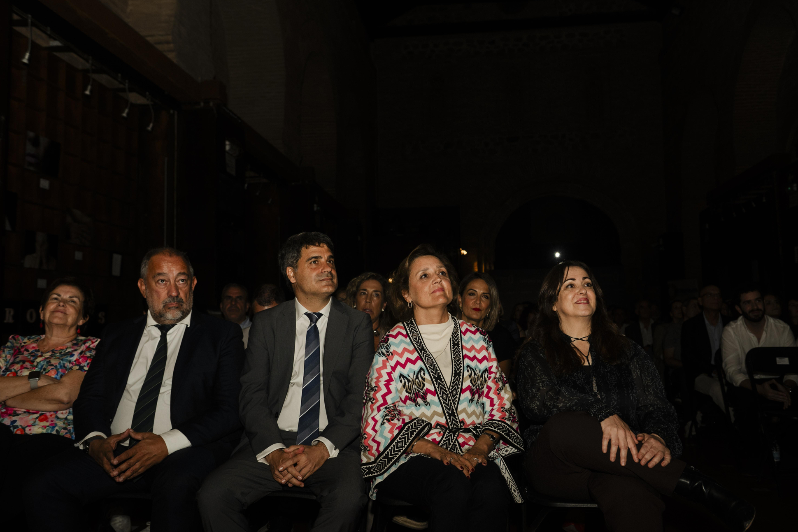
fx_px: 732
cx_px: 400
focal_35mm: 33
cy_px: 268
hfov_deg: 57.2
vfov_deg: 40.0
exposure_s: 1/200
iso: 800
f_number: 4.5
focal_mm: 32
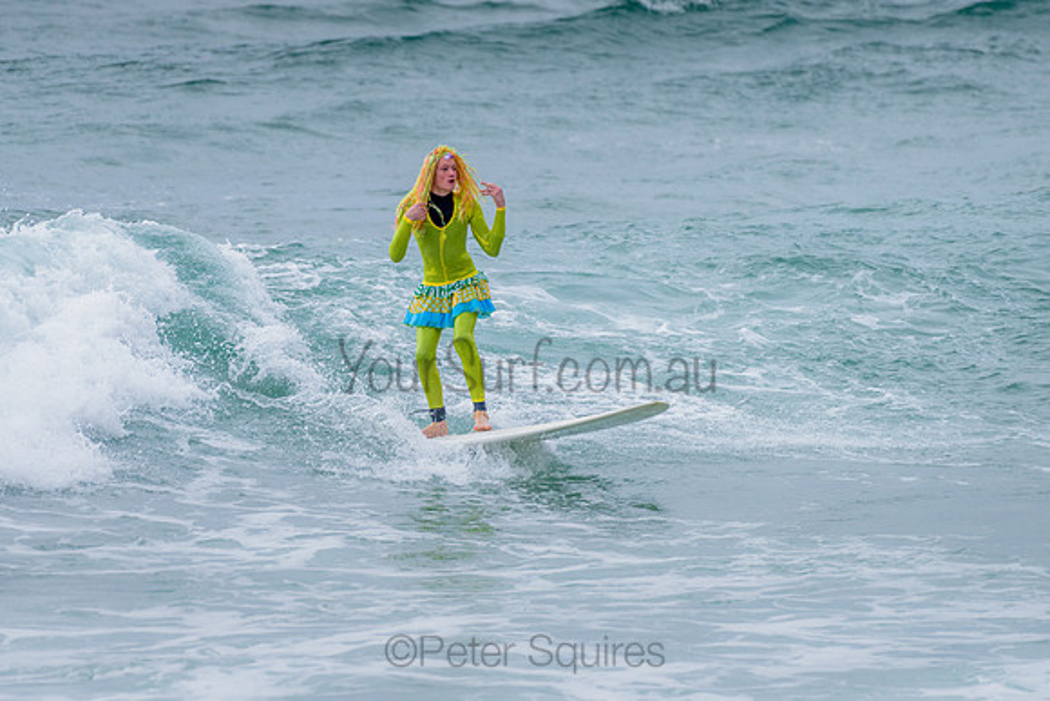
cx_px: 457
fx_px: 17883
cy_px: 295
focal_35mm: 613
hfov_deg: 3.4
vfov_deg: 2.2
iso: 640
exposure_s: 1/2000
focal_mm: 500
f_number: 5.6
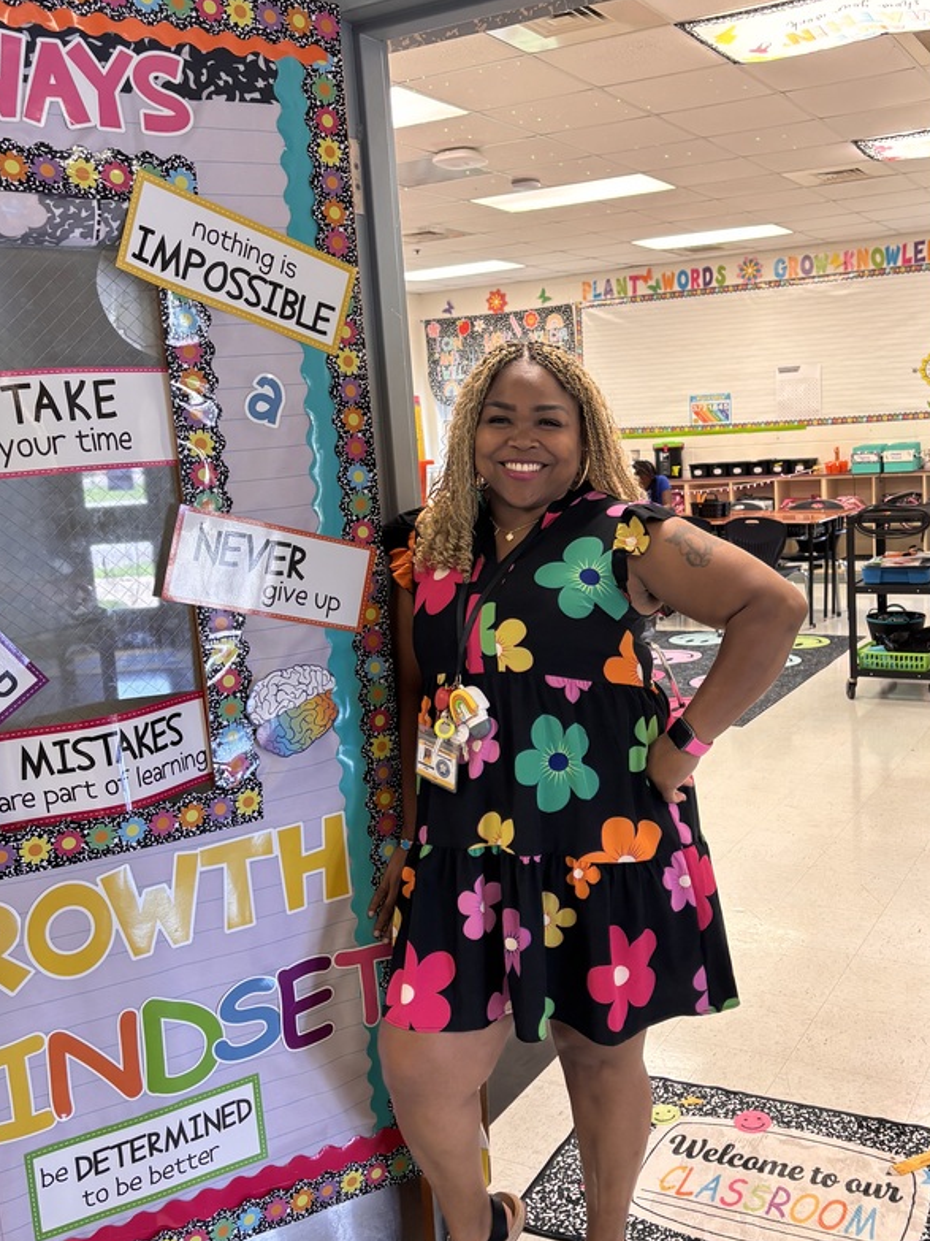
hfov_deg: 41.6
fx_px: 1218
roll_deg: +2.2
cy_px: 618
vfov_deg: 54.0
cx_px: 564
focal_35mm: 34
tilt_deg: -9.2
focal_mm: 5.96
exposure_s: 1/60
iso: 100
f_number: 1.6
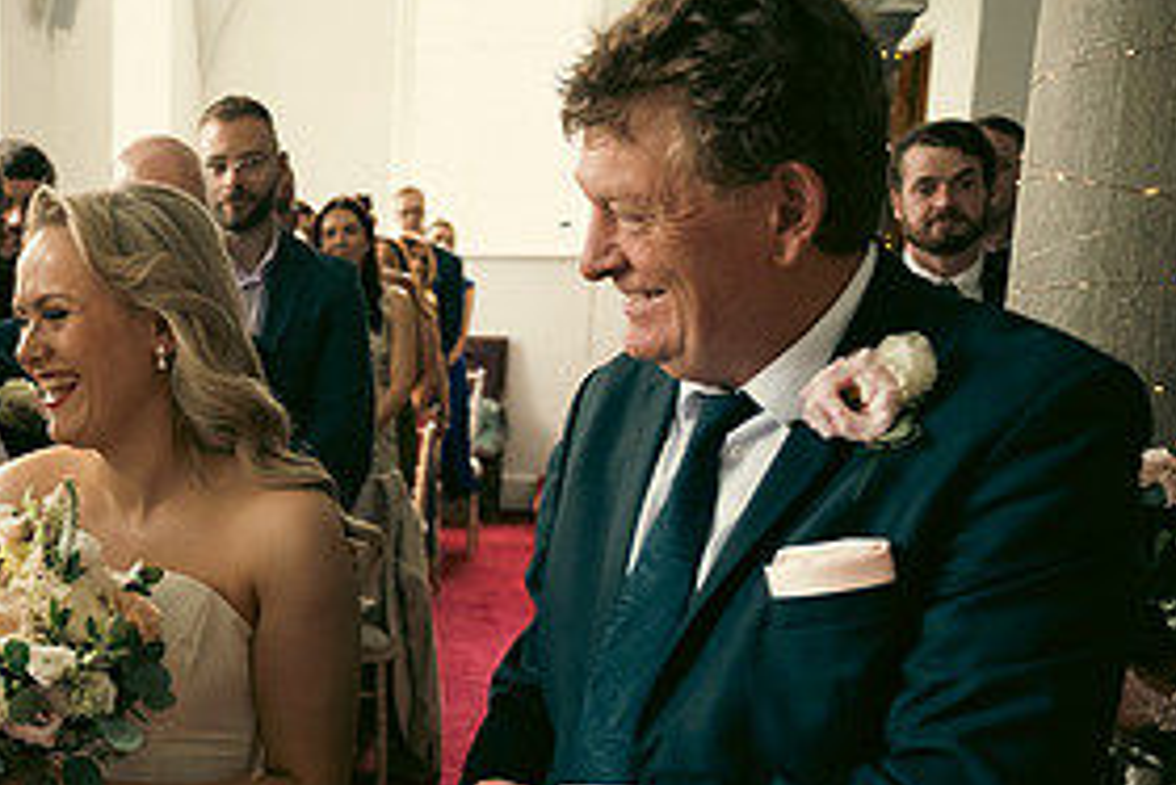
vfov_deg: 22.3
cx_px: 59
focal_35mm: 60
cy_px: 636
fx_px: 1961
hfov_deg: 31.4
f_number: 3.5
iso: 800
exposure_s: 1/160
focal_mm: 29
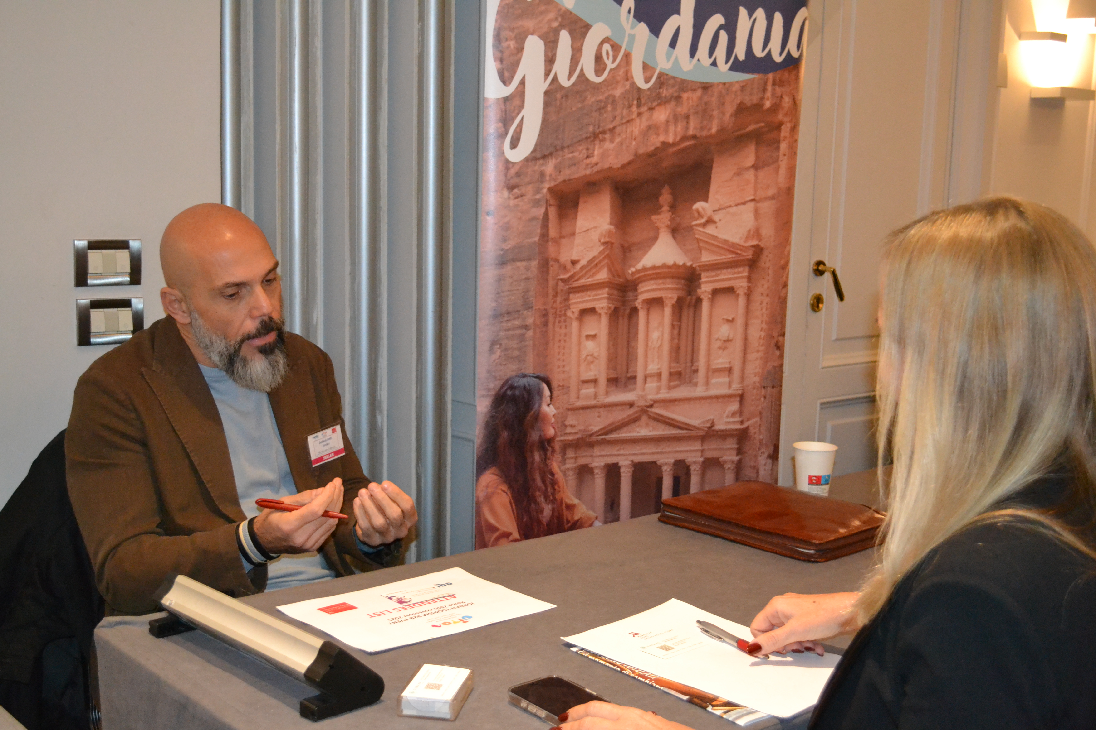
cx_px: 548
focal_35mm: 44
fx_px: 1324
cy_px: 365
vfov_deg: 30.8
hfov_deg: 45.0
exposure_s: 1/160
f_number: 4.5
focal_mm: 29
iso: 3200
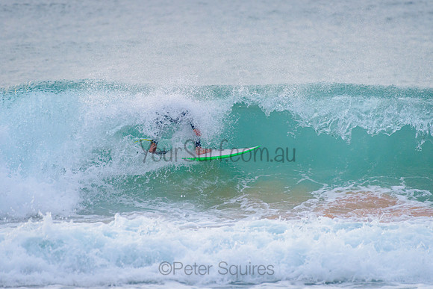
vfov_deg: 2.2
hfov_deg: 3.4
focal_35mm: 613
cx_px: 210
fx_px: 7376
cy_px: 142
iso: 560
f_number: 5.6
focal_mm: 500
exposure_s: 1/1250
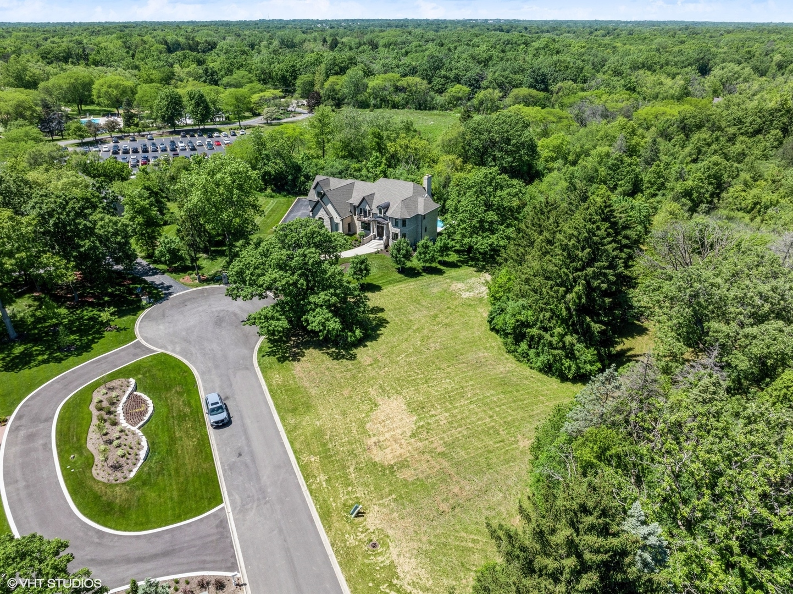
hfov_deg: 71.6
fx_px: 549
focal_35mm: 24
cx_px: 396
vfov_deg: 56.8
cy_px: 297
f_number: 11
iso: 100
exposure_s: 1/120
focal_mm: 12.29
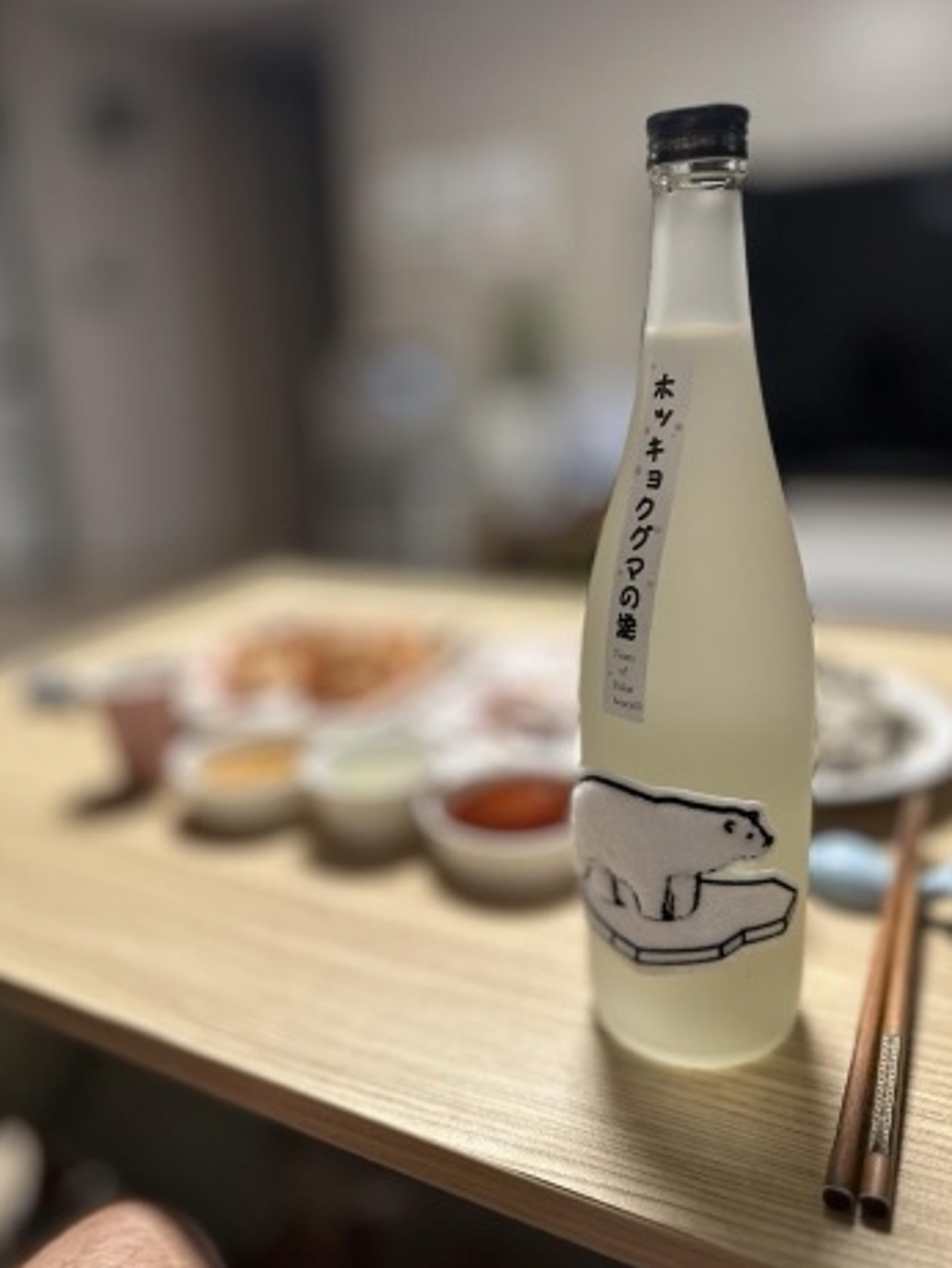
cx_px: 484
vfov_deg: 69.4
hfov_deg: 54.9
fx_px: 916
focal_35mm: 25
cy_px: 613
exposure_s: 1/60
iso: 125
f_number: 1.78
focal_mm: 6.86
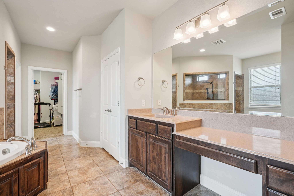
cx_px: 147
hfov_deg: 96.7
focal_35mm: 16
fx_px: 131
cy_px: 98
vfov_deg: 73.7
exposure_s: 1/20
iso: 400
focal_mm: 16
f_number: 8
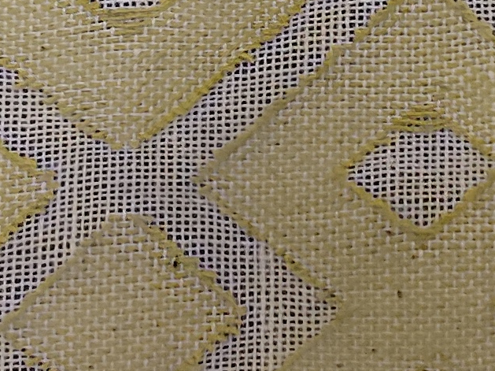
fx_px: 1929
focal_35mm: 135
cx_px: 336
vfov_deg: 10.5
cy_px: -218
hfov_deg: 14.6
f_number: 2
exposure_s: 1/100
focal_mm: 2.78
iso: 320
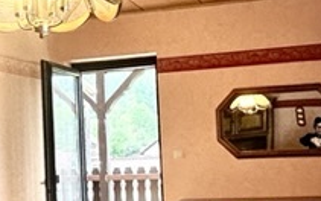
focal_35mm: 72
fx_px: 630
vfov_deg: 18.1
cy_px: 122
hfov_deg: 28.4
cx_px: 108
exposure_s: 1/100
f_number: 2.2
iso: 160
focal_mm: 2.22
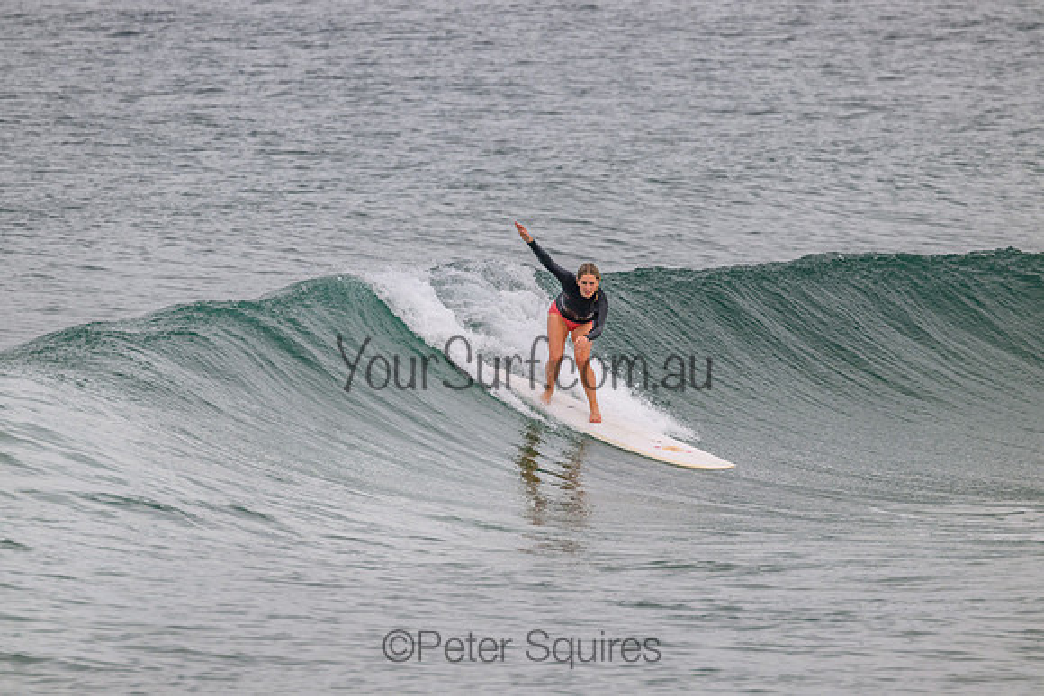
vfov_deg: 2.2
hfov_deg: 3.3
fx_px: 17983
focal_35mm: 620
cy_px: 348
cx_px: 522
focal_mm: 620
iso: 900
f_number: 11
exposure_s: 1/1600
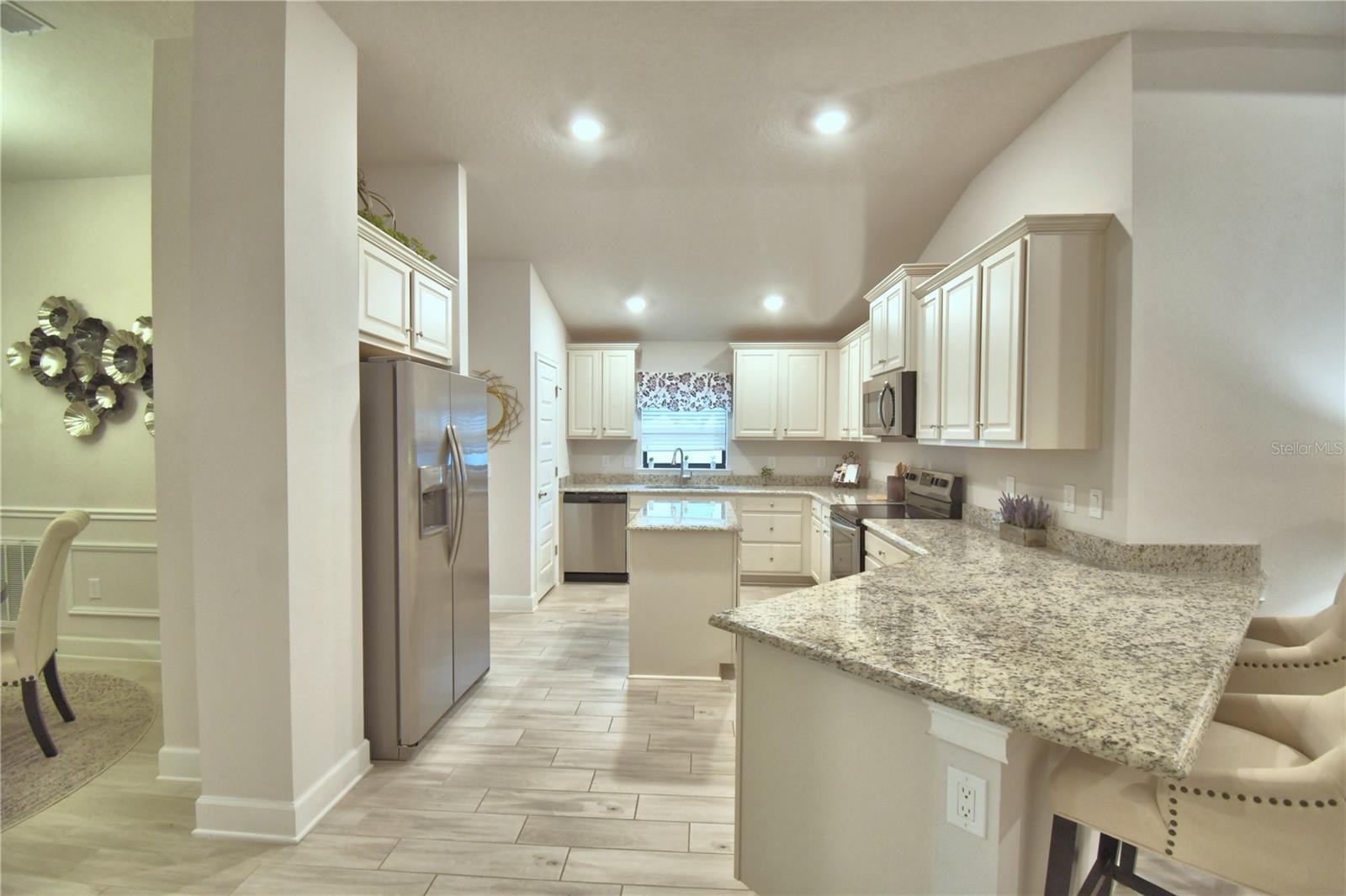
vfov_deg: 77.3
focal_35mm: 15
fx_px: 561
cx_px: 673
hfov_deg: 100.4
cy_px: 448
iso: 400
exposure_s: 1/30
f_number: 4.5
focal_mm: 10
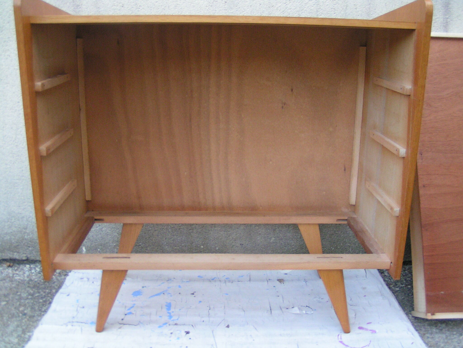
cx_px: 232
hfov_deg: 49.0
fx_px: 508
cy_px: 174
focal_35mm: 38
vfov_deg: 37.7
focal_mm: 5.8
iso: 160
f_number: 2.8
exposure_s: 1/40
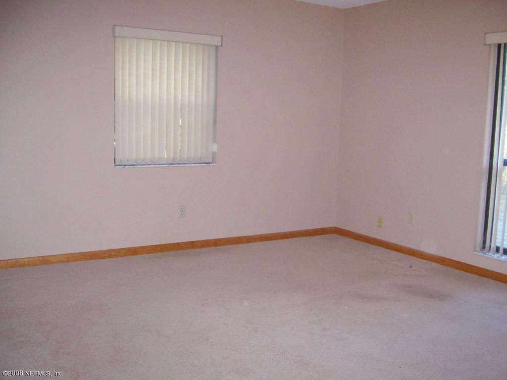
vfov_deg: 39.7
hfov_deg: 51.4
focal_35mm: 36
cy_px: 190
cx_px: 254
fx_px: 527
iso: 125
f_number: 2.8
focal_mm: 6.2
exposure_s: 1/60
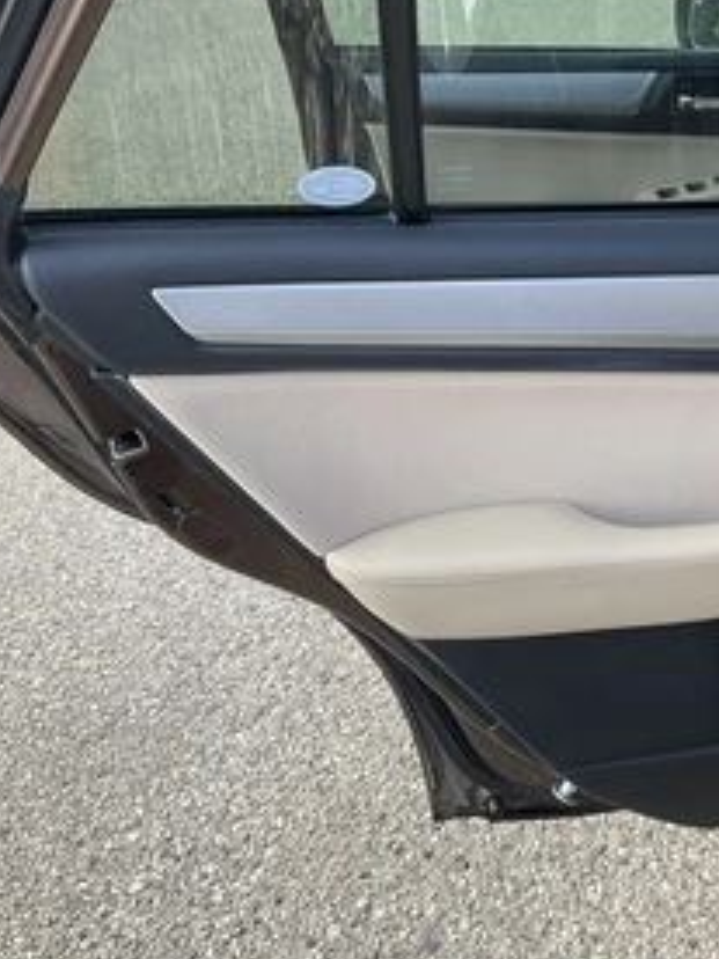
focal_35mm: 42
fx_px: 1163
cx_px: 584
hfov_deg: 33.3
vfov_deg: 44.8
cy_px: 473
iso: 20
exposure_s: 1/228
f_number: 1.8
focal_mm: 3
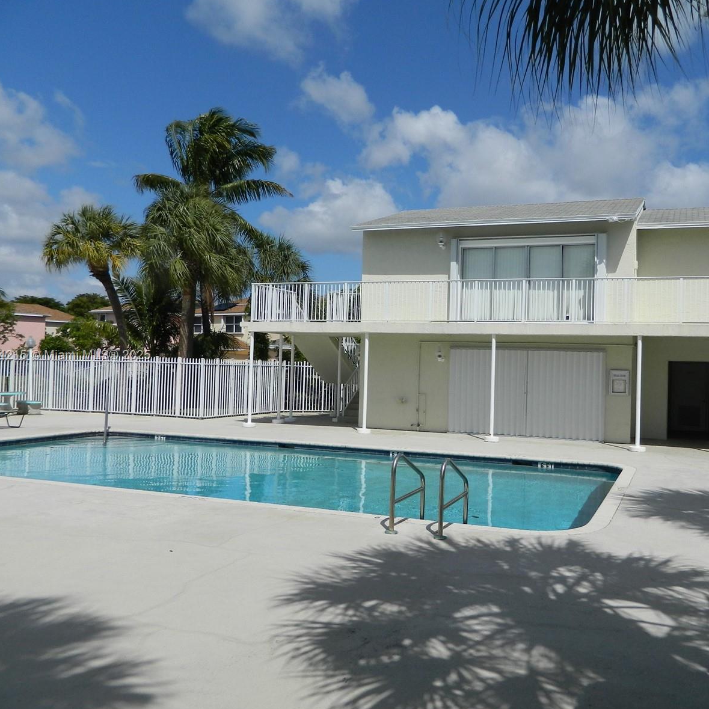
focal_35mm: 30
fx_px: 695
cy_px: 356
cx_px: 440
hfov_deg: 53.5
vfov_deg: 54.0
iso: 80
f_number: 8.7
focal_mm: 4.5
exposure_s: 1/400
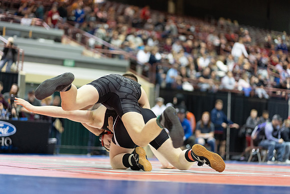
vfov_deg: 16.1
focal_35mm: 85
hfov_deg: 23.9
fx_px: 685
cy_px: 97
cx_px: 145
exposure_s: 1/500
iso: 2000
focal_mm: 85
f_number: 1.8
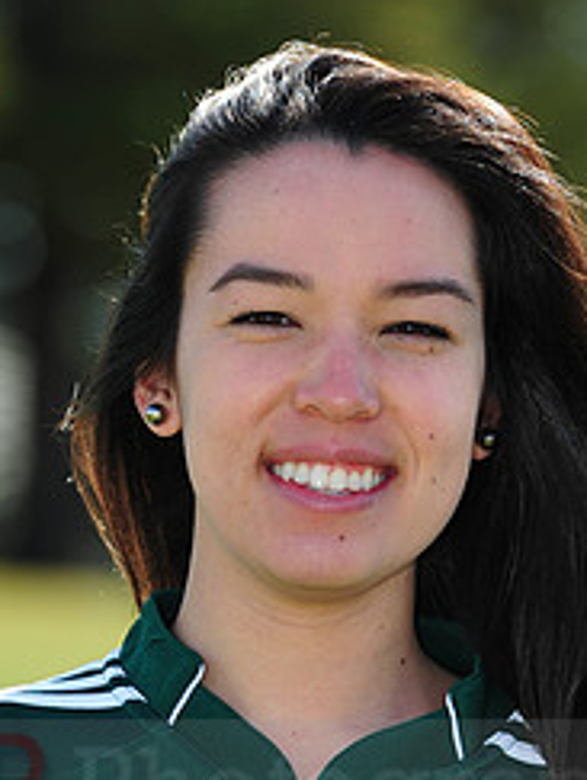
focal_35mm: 458
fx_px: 10328
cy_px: 764
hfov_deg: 3.3
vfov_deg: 4.3
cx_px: 308
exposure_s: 1/640
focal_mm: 200
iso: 200
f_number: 4.5
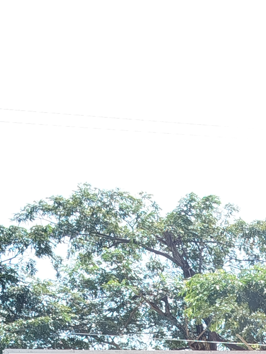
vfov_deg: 15.5
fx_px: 1260
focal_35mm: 123
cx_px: 326
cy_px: 420
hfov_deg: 11.8
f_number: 1.7
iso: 50
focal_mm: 5.31
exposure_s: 1/347
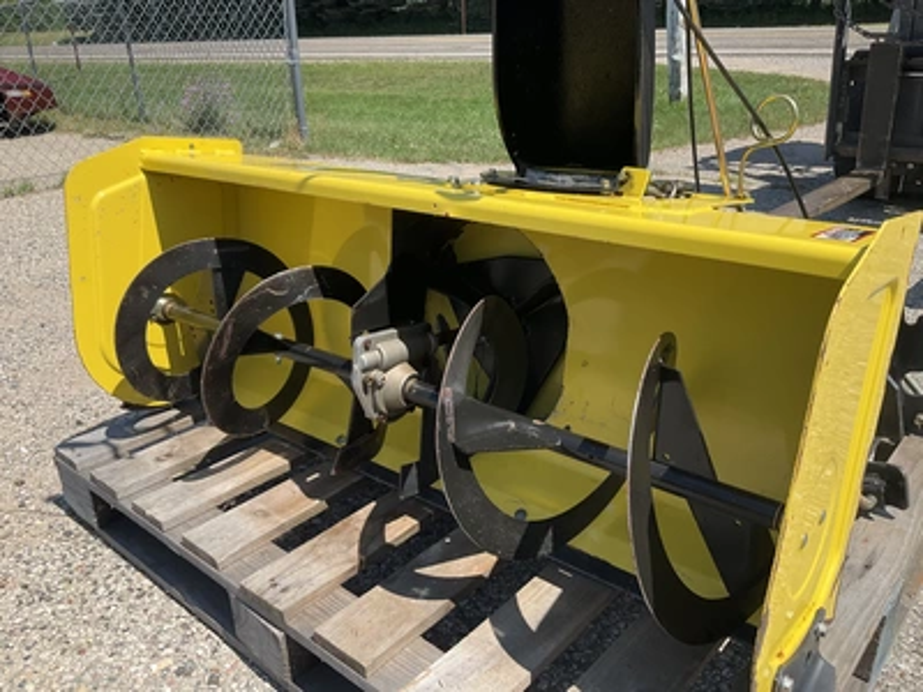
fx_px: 773
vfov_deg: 48.2
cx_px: 462
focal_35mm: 29
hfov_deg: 61.7
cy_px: 346
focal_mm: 3
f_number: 1.8
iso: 25
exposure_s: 1/1377
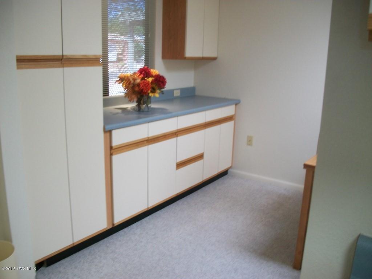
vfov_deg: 44.2
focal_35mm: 32
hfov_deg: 56.8
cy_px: 140
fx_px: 344
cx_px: 186
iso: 80
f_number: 2.9
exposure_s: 1/40
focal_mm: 5.7
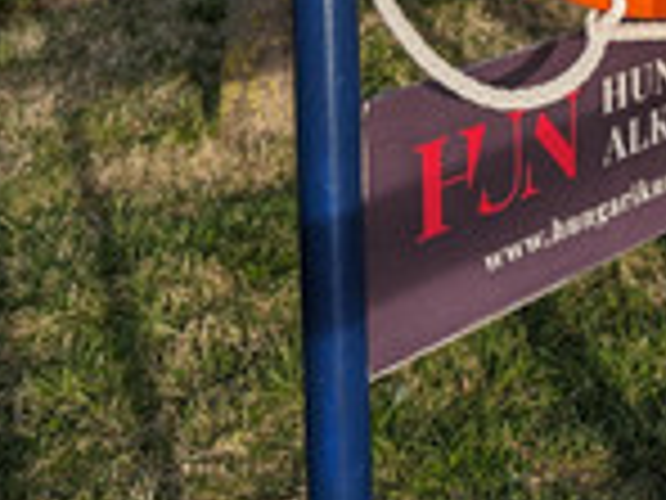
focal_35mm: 81
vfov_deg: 16.5
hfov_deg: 21.4
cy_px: -261
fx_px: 1558
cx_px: 909
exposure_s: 1/1119
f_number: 1.68
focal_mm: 6.9
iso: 20
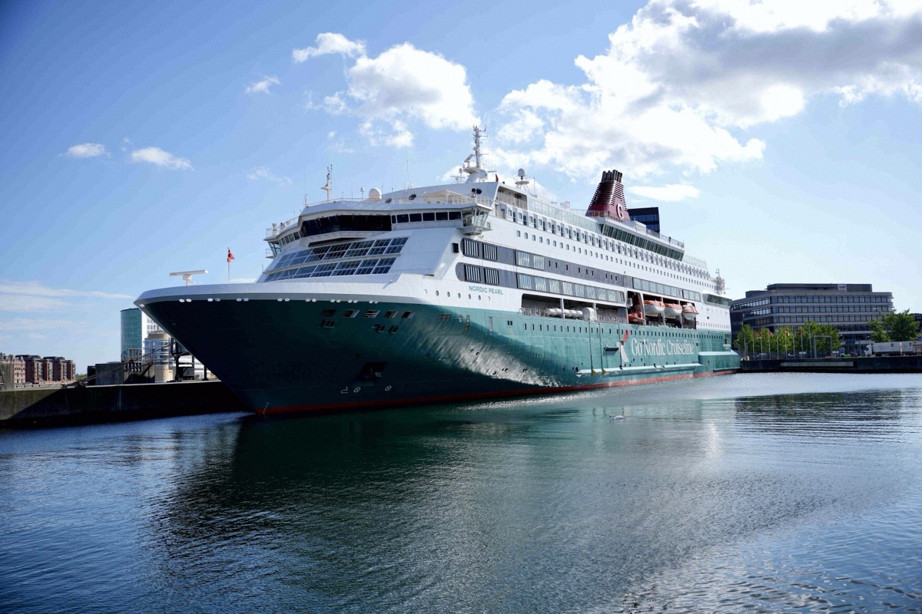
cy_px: 307
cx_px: 461
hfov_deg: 58.7
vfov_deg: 41.1
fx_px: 819
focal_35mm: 32
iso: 100
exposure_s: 1/1250
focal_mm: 32
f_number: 4
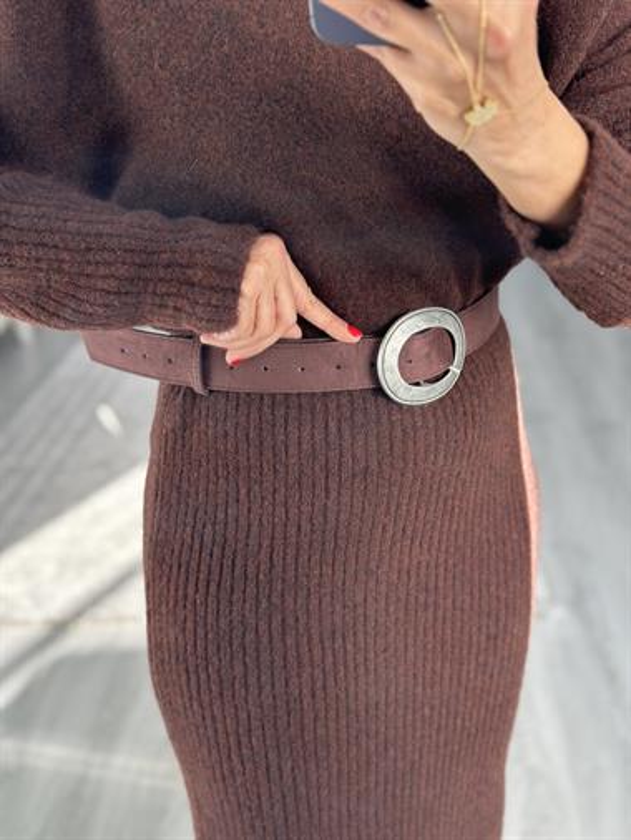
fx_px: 1166
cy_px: 420
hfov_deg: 30.3
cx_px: 316
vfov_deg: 39.6
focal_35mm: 48
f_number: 1.78
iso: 125
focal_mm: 6.86
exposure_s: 1/122
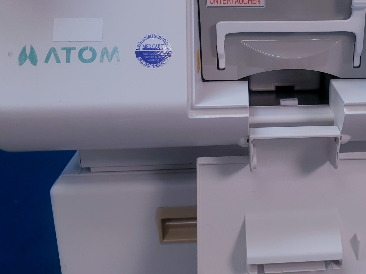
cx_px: 281
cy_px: 84
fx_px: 476
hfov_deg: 40.7
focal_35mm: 45
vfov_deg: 31.8
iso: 64
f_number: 2.4
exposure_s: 1/100
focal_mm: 4.3
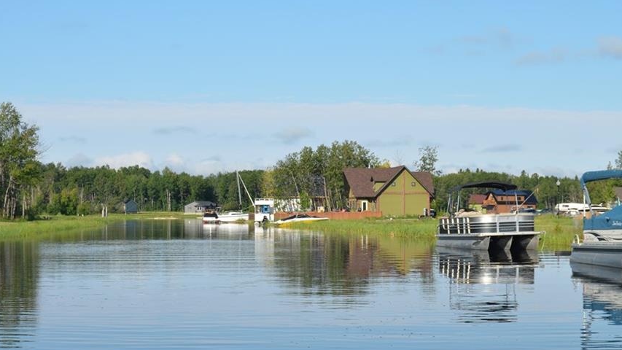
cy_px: 221
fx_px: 1303
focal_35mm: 79
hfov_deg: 26.8
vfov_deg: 15.3
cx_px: 300
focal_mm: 42
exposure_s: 1/320
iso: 100
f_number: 9
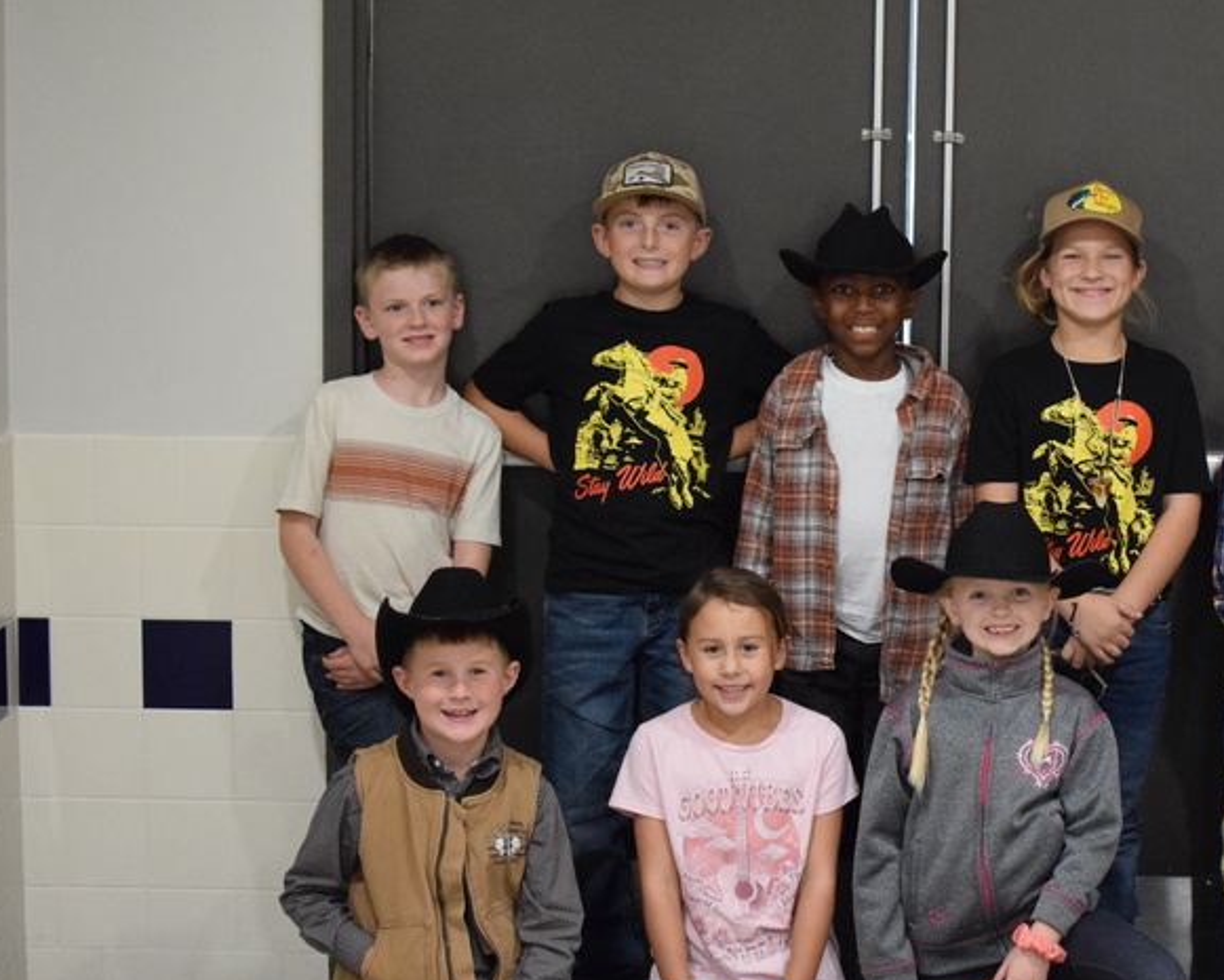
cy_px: 648
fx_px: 3146
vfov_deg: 17.7
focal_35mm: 87
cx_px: 1030
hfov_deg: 21.7
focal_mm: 35
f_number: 2
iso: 3200
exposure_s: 1/320
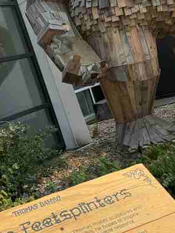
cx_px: 47
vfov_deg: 31.1
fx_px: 404
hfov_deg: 24.2
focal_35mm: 60
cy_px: 37
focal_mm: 6.76
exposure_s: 1/2174
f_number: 1.78
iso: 80
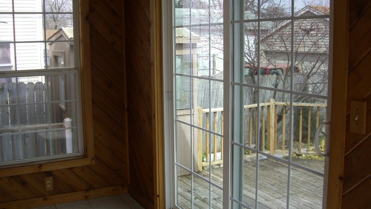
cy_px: 95
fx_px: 413
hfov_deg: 48.4
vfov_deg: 28.3
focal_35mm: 42
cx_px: 188
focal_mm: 7.9
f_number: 2.8
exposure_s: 1/250
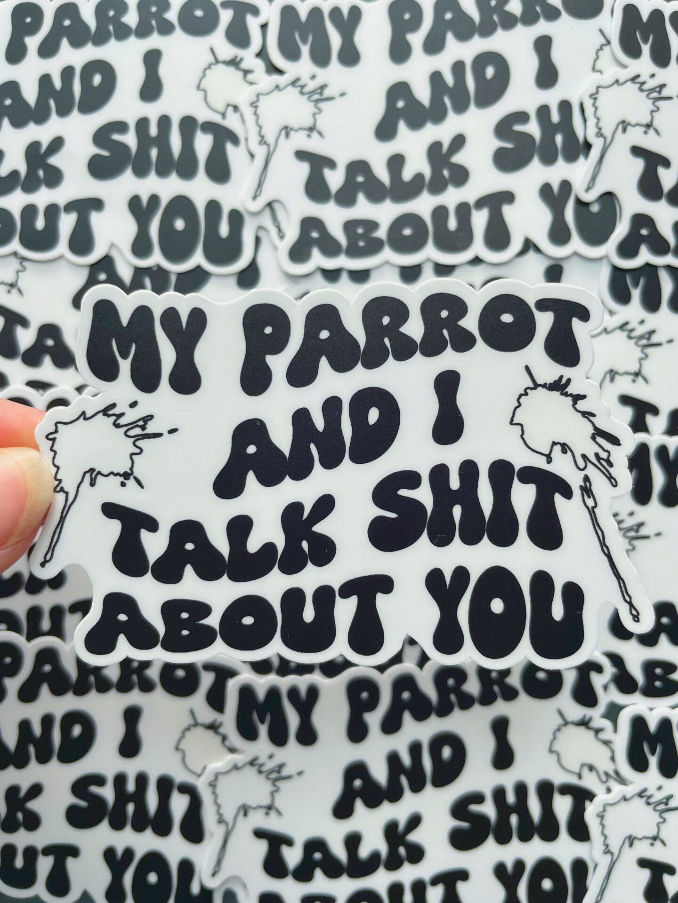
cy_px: 452
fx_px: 679
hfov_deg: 53.1
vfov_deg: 67.3
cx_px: 339
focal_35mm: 26
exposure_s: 1/121
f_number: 1.6
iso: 80
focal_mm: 4.2
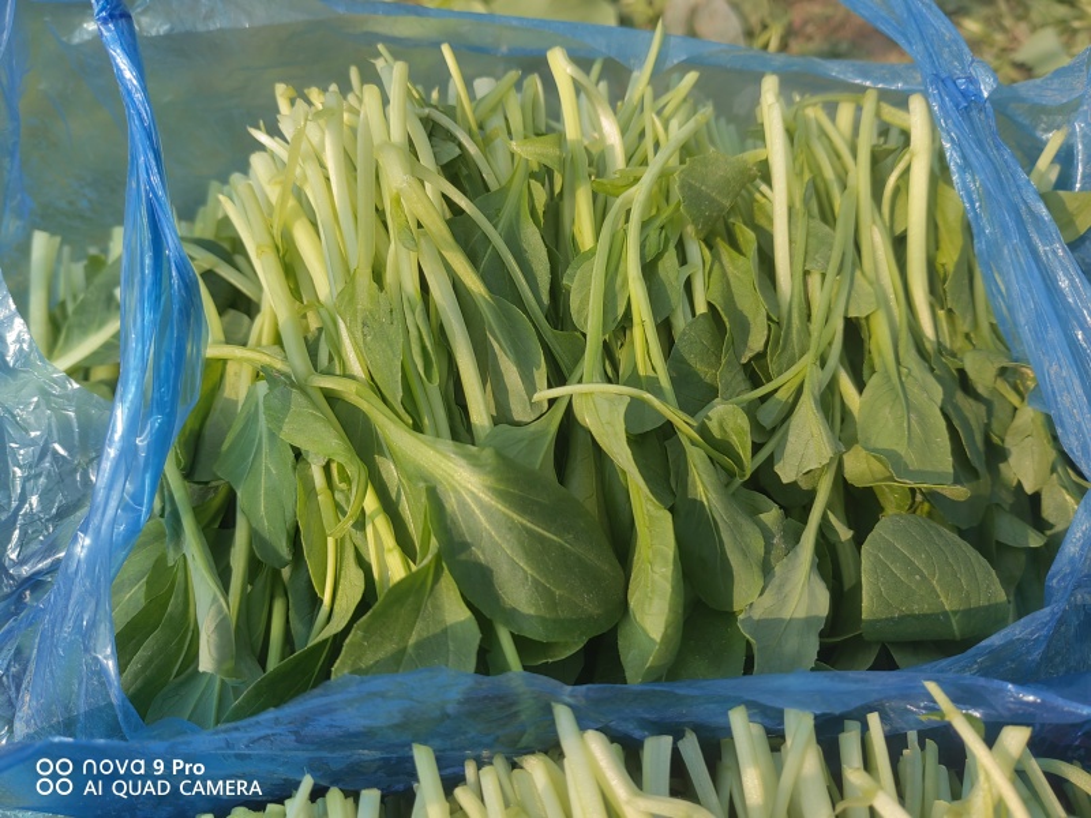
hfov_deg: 65.3
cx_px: 546
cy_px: 409
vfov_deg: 51.4
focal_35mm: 27
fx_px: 851
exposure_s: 1/3021
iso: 50
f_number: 1.9
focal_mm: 5.52
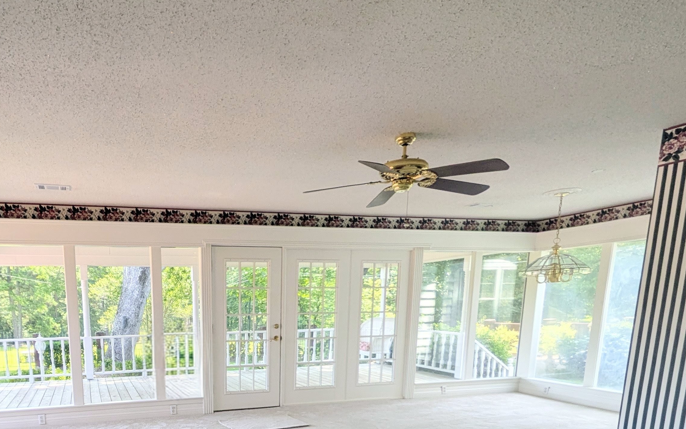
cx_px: 208
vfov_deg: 43.3
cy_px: 391
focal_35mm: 26
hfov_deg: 67.7
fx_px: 486
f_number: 2.2
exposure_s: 1/303
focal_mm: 1.85
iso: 66
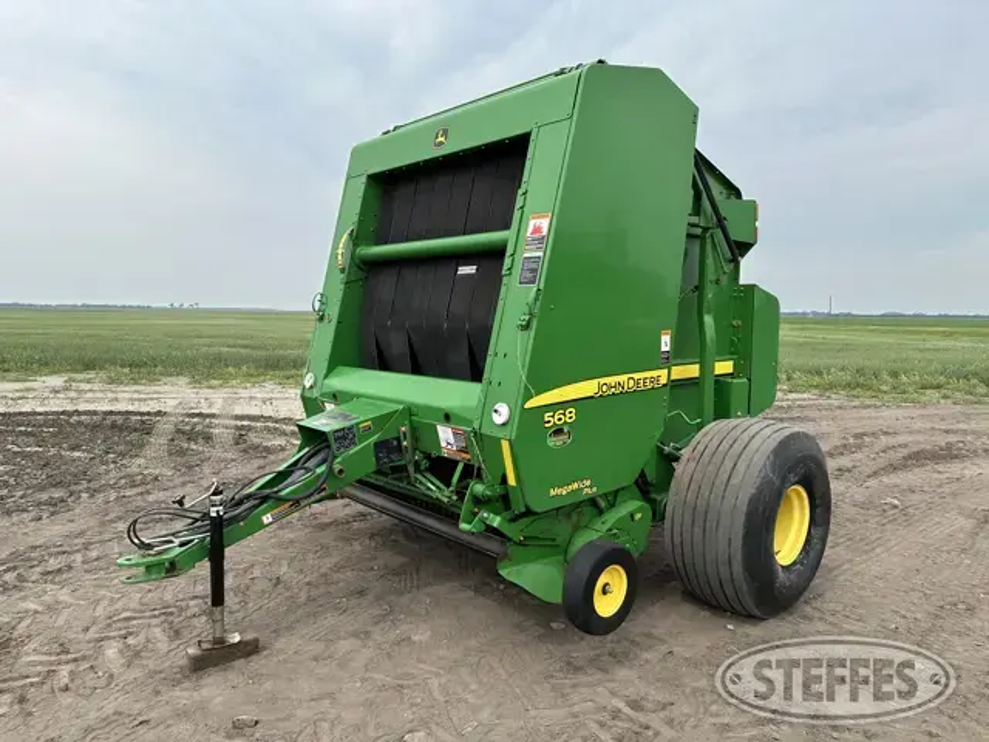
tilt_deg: -5.5
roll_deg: -0.2
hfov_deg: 71.6
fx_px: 686
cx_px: 494
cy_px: 371
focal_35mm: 24
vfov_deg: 56.8
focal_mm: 6.86
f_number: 1.78
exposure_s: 1/2967
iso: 80
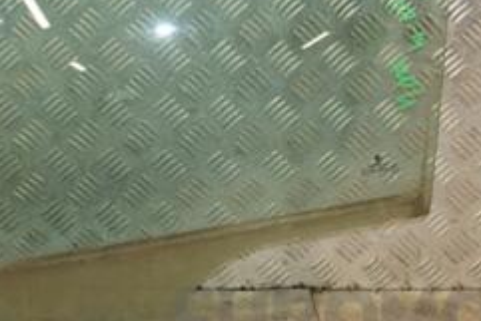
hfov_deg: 20.9
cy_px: 54
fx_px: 1297
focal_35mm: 97
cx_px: 136
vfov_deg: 14.0
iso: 800
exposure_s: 1/160
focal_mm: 26
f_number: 5
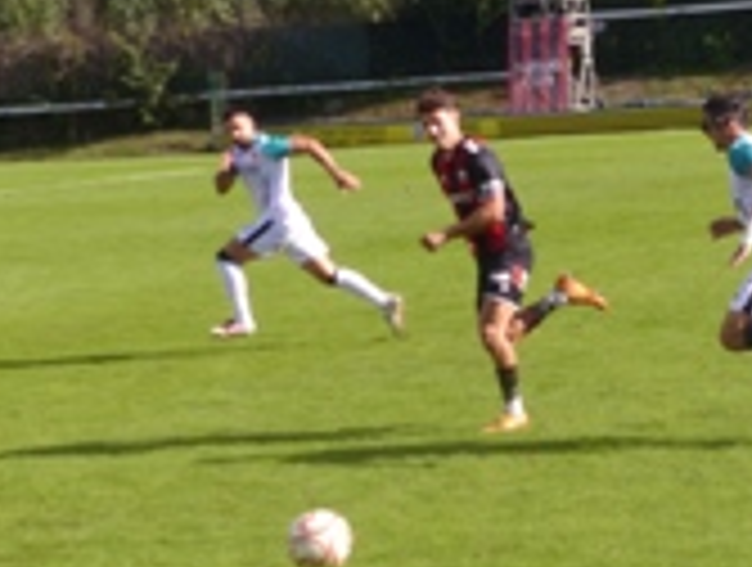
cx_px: 757
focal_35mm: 128
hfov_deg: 15.1
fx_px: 2787
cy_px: 209
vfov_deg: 11.6
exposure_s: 1/500
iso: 100
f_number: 4
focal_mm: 8.1
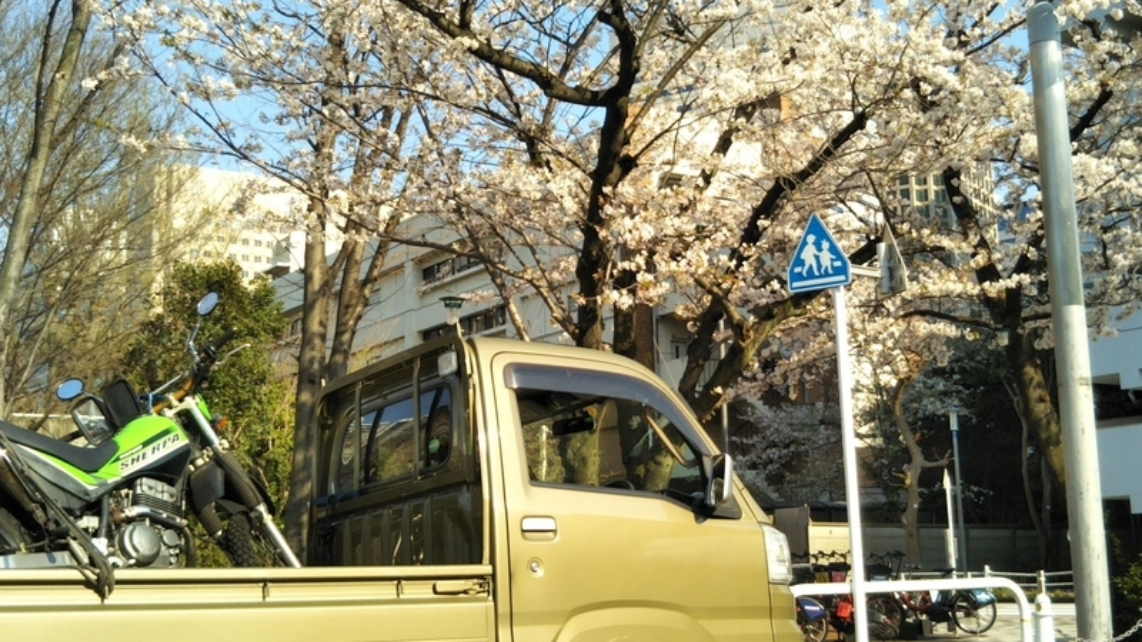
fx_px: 1484
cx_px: 608
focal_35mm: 49
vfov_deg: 24.4
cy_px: 237
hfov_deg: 42.1
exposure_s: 1/553
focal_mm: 4
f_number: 2.2
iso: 27
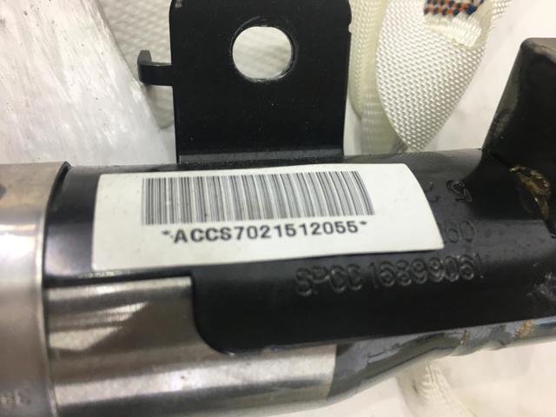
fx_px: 466
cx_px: 278
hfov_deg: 61.7
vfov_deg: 48.2
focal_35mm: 29
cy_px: 208
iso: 32
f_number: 2.2
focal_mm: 4.15
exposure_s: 1/33
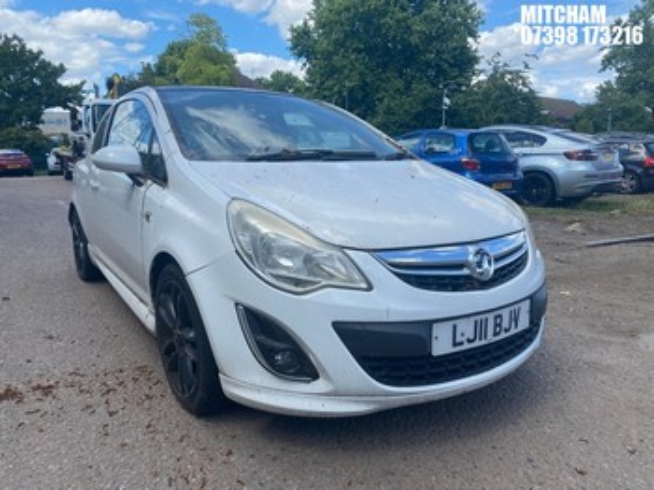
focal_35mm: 26
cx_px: 327
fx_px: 491
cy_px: 245
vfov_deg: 53.0
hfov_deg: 67.3
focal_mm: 4.25
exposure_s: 1/1447
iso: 32
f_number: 1.8
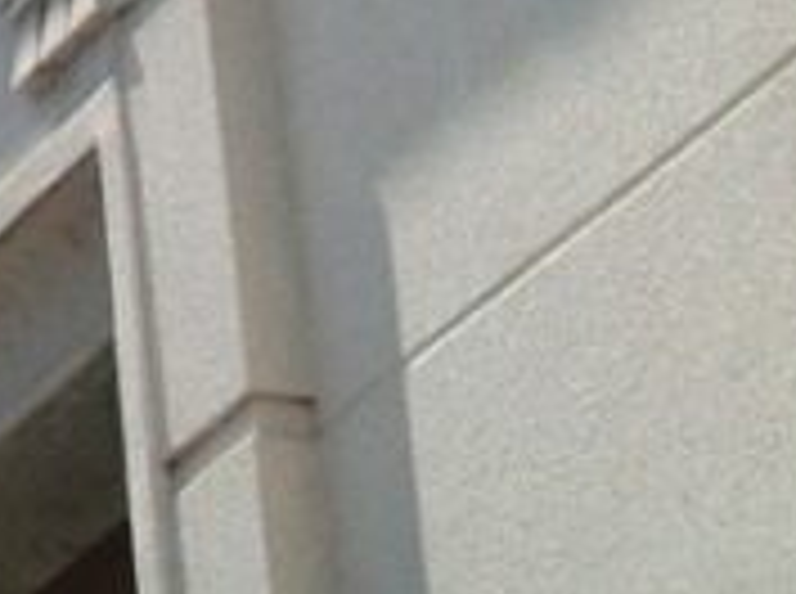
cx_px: -522
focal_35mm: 276
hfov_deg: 7.0
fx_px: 6334
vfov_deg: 5.3
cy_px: -567
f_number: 6.7
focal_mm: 11.6
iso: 80
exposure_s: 1/400
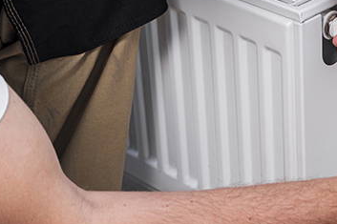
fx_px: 1188
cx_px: 268
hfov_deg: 16.0
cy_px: 171
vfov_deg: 10.8
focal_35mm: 127
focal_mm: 37.4
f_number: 4
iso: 160
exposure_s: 1/100
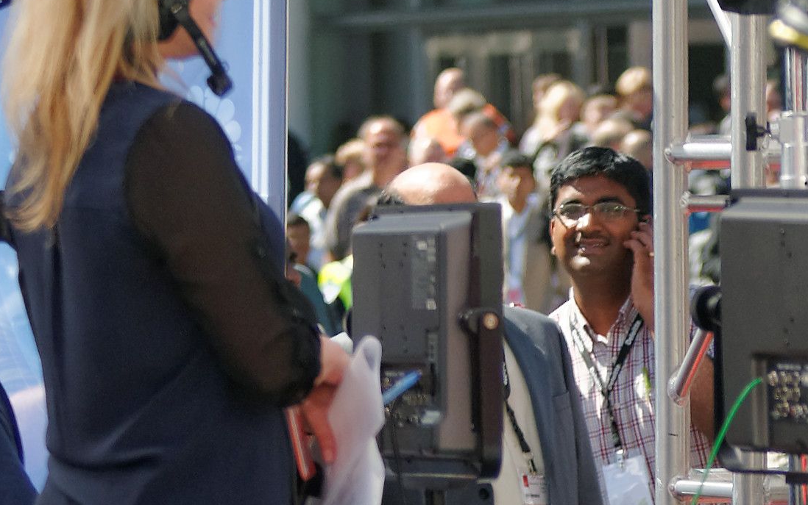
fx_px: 8943
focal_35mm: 406
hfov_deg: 5.1
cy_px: 513
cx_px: 1368
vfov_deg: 3.2
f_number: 2.8
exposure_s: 1/1000
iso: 200
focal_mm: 70
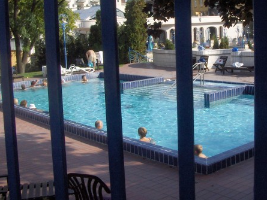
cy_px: 64
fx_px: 424
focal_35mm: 55
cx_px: 170
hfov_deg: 34.7
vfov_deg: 26.4
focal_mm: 5.8
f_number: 4.3
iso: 100
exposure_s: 1/565
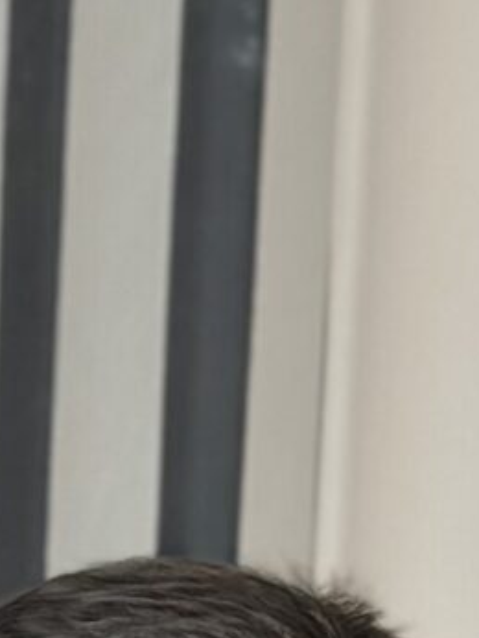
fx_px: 6542
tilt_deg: -14.0
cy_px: 2078
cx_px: -485
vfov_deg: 5.2
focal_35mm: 355
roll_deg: -1.4
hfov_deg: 4.1
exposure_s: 1/235
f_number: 1.78
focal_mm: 6.86
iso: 80
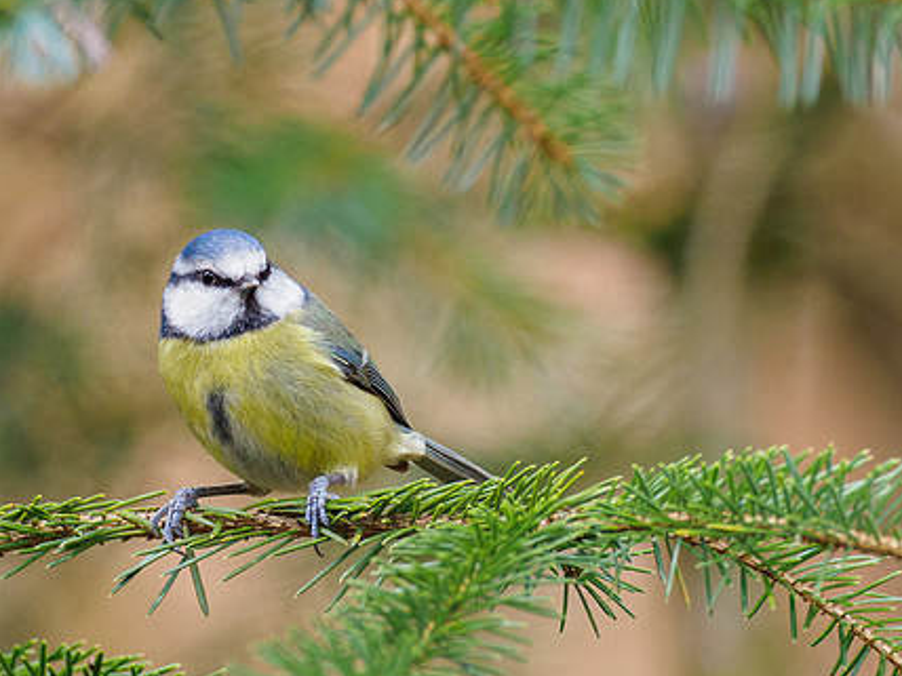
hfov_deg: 1.6
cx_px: 247
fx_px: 31503
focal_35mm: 1209
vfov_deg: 1.2
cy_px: 323
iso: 800
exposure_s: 1/500
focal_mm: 300
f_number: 4
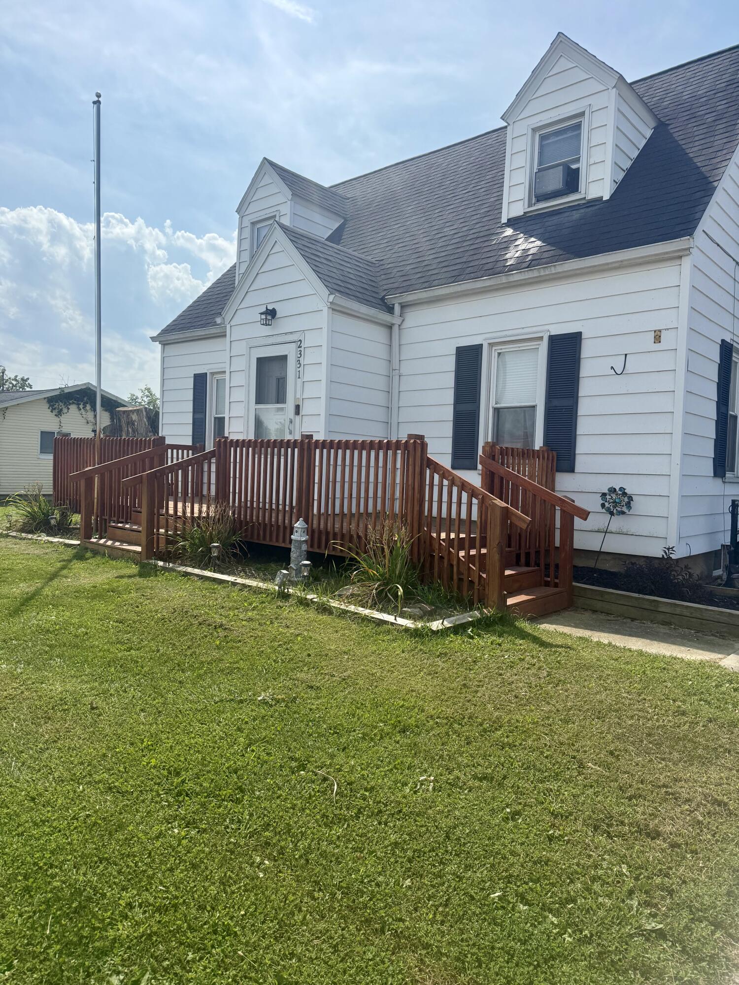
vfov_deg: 71.6
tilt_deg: +0.1
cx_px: 370
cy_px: 492
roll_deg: -2.6
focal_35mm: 24
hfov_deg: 56.8
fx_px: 683
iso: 100
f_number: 1.78
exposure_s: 1/7353
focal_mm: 6.76
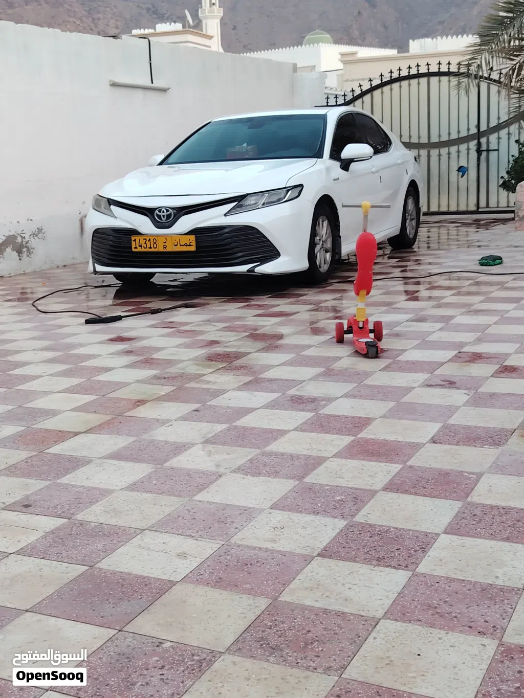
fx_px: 948
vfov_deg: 40.4
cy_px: 349
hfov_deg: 30.9
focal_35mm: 47
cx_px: 262
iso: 313
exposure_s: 1/100
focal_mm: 5.25
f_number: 1.75
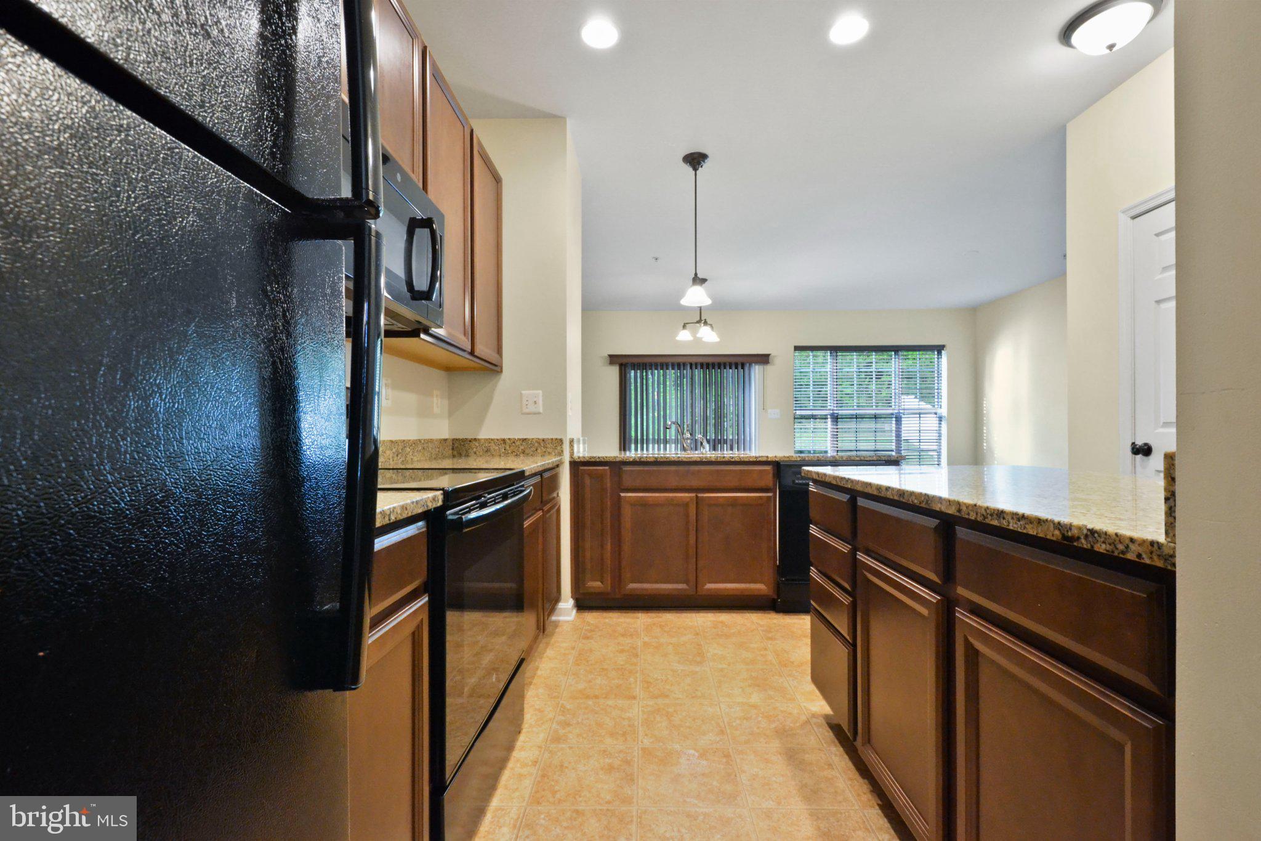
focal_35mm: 15
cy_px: 420
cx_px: 630
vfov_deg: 77.3
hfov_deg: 100.4
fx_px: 525
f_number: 8
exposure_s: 1/8
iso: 3200
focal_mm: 10
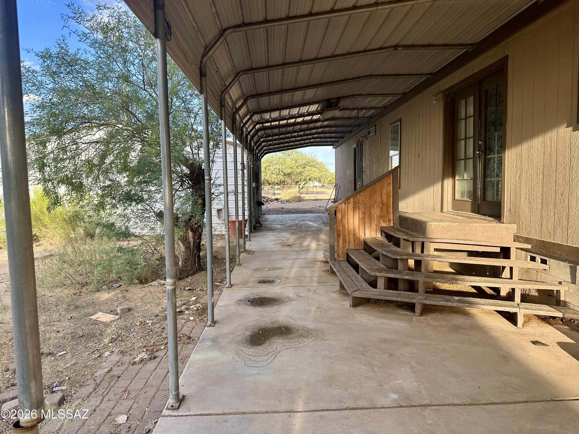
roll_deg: +0.4
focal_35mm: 24
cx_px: 290
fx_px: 401
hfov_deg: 71.6
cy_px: 217
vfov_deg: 56.8
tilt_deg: -3.9
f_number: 1.78
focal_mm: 6.86
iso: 80
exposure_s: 1/496
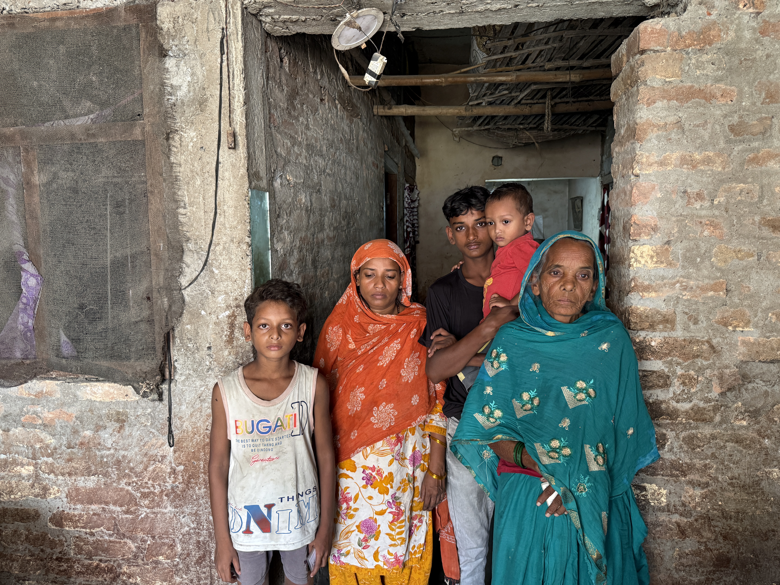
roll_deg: +0.9
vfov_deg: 56.8
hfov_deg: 71.6
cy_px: 292
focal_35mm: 24
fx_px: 541
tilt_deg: -4.9
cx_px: 390
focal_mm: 6.76
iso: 400
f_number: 1.78
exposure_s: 1/50
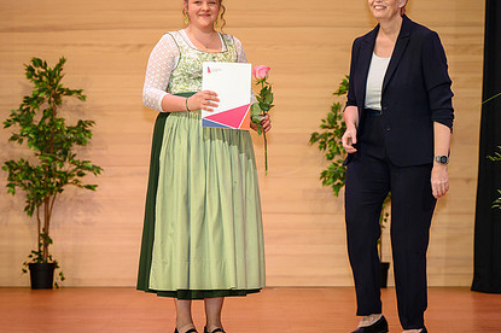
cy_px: 139
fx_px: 2406
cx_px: 272
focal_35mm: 173
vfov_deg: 7.9
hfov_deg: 11.9
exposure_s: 1/200
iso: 2000
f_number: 5
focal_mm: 110
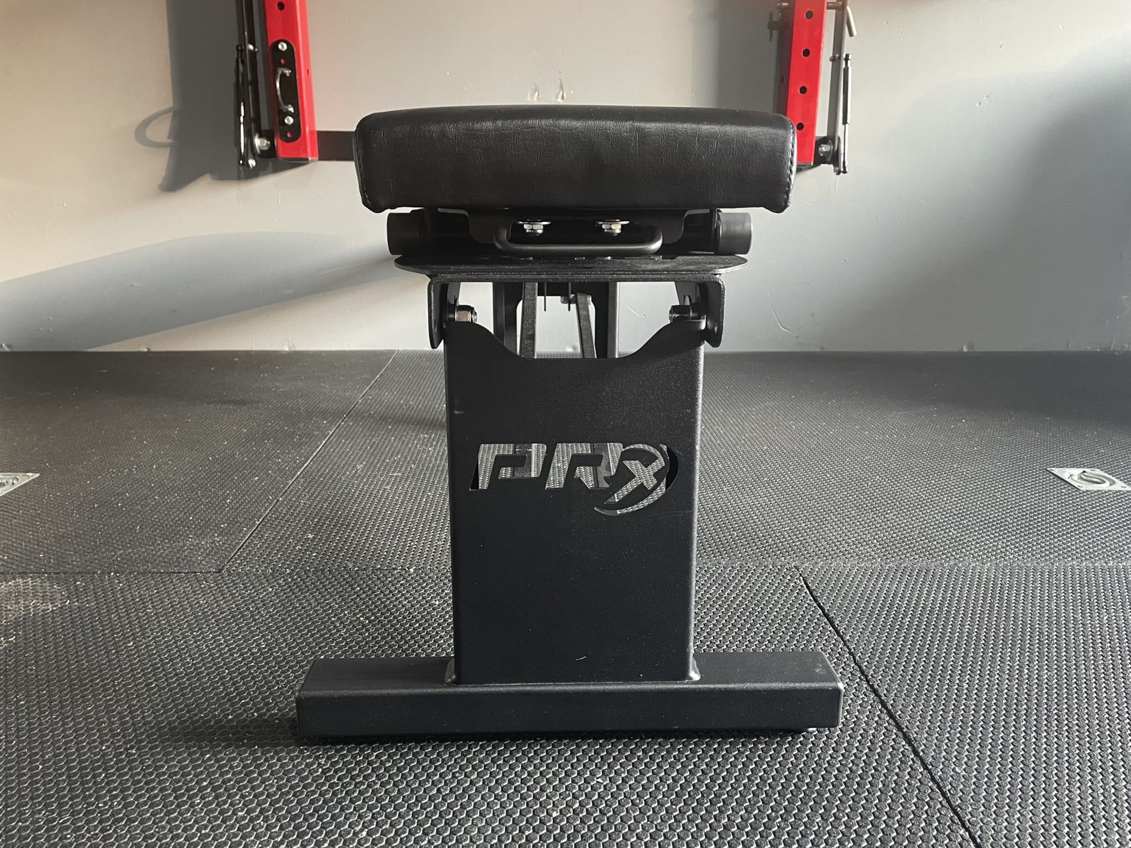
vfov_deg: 53.1
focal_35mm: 26
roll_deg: -0.6
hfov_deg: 67.3
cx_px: 566
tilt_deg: -15.0
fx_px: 849
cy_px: 424
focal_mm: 4.2
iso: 320
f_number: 1.6
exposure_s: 1/60
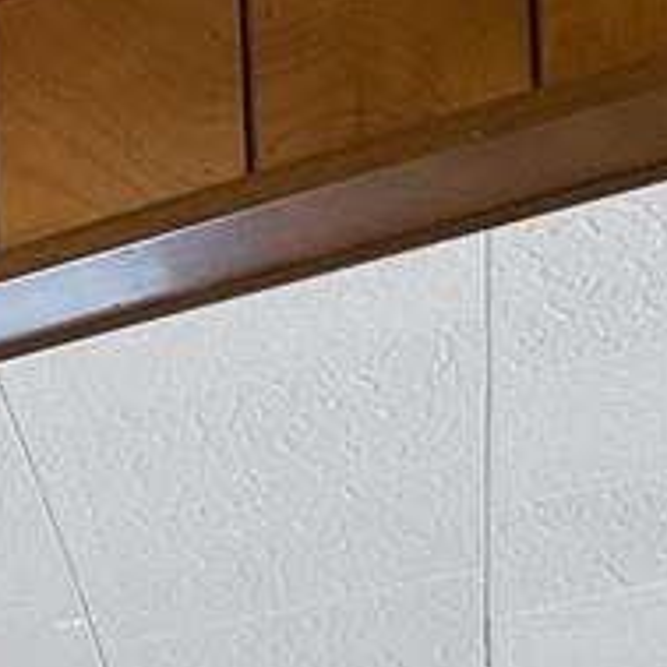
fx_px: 2354
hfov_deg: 8.8
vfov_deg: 12.7
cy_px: 1583
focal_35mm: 108
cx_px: -1828
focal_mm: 12
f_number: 9
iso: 640
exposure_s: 1/3
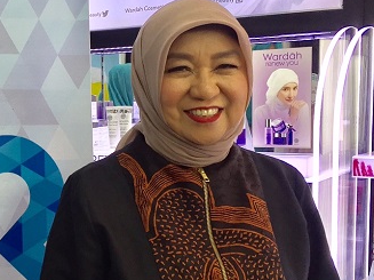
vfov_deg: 20.7
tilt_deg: -6.4
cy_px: 182
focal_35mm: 71
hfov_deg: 26.0
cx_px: -1
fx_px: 767
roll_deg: +1.3
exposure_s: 1/100
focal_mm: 4.15
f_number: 2.2
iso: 50
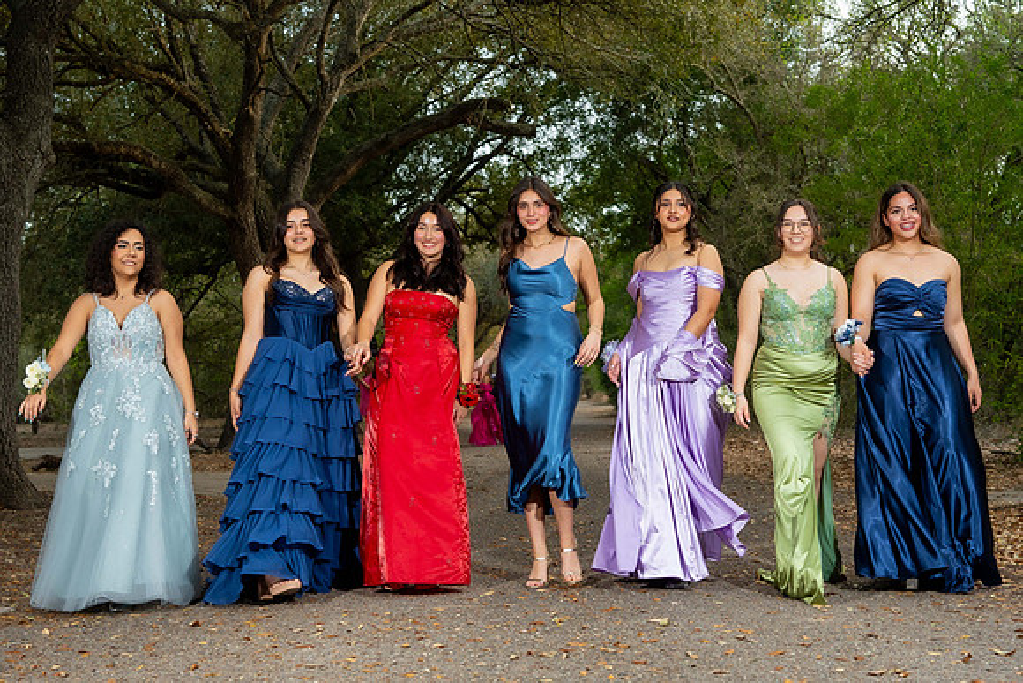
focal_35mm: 52
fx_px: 1478
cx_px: 512
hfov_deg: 38.2
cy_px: 342
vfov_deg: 26.0
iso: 250
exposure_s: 1/200
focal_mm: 35
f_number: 3.2
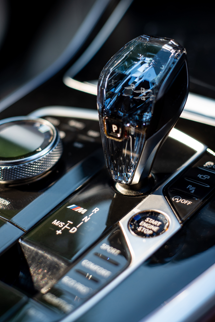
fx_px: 537
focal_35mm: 60
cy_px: 137
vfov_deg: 33.3
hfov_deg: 22.6
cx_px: 114
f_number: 2.8
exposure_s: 1/125
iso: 100
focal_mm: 50
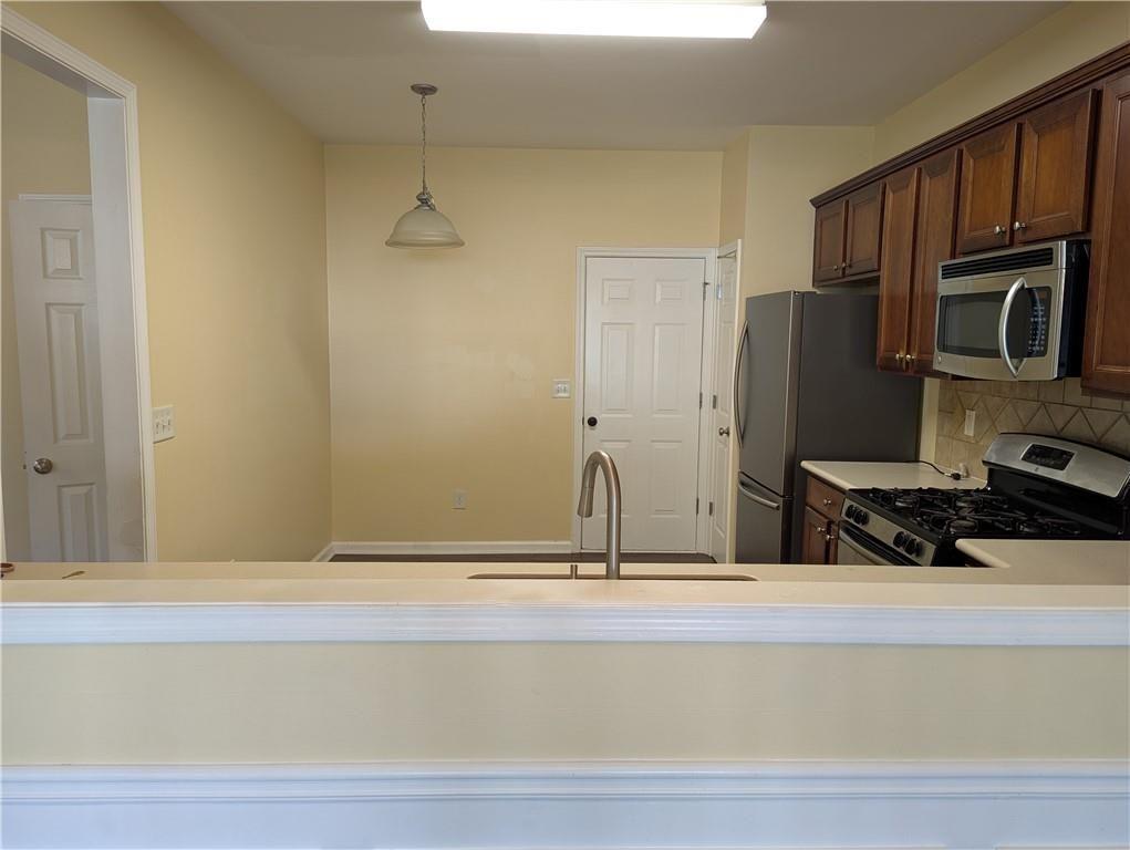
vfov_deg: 56.9
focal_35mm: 24
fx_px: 784
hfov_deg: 71.5
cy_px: 425
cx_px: 565
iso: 45
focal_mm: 6.81
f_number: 1.85
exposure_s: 1/24
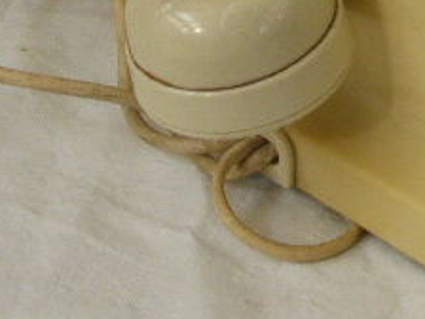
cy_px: 21
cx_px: 503
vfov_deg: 9.1
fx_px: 2001
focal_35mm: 163
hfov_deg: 11.9
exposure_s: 1/125
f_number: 4.6
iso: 400
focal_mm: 9.7
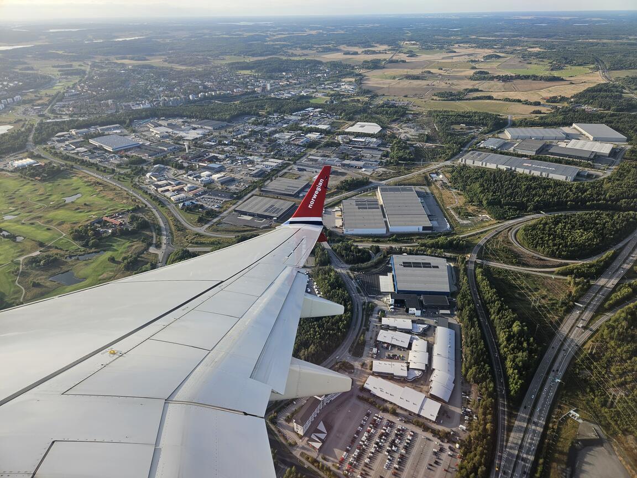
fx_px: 423
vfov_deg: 58.9
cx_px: 318
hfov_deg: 73.9
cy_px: 239
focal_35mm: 23
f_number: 1.8
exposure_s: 1/437
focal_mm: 5.4
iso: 25
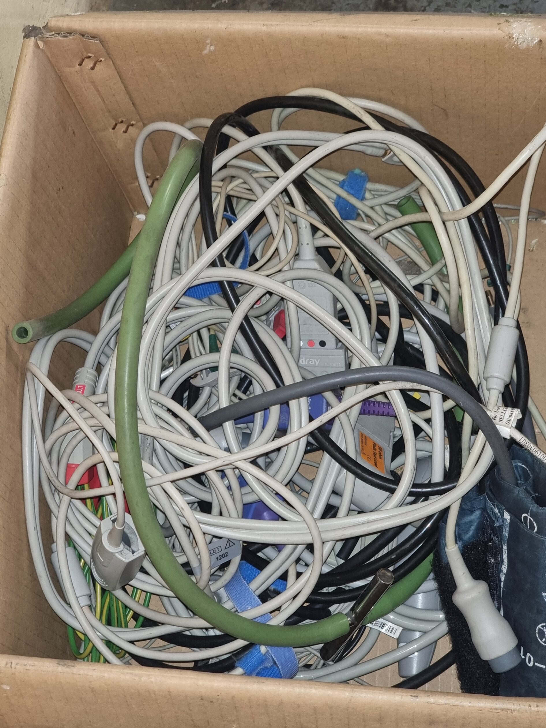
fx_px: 1535
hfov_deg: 20.2
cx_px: 272
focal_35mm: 73
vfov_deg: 26.7
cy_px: 364
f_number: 2.4
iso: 223
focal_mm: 9
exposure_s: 1/26
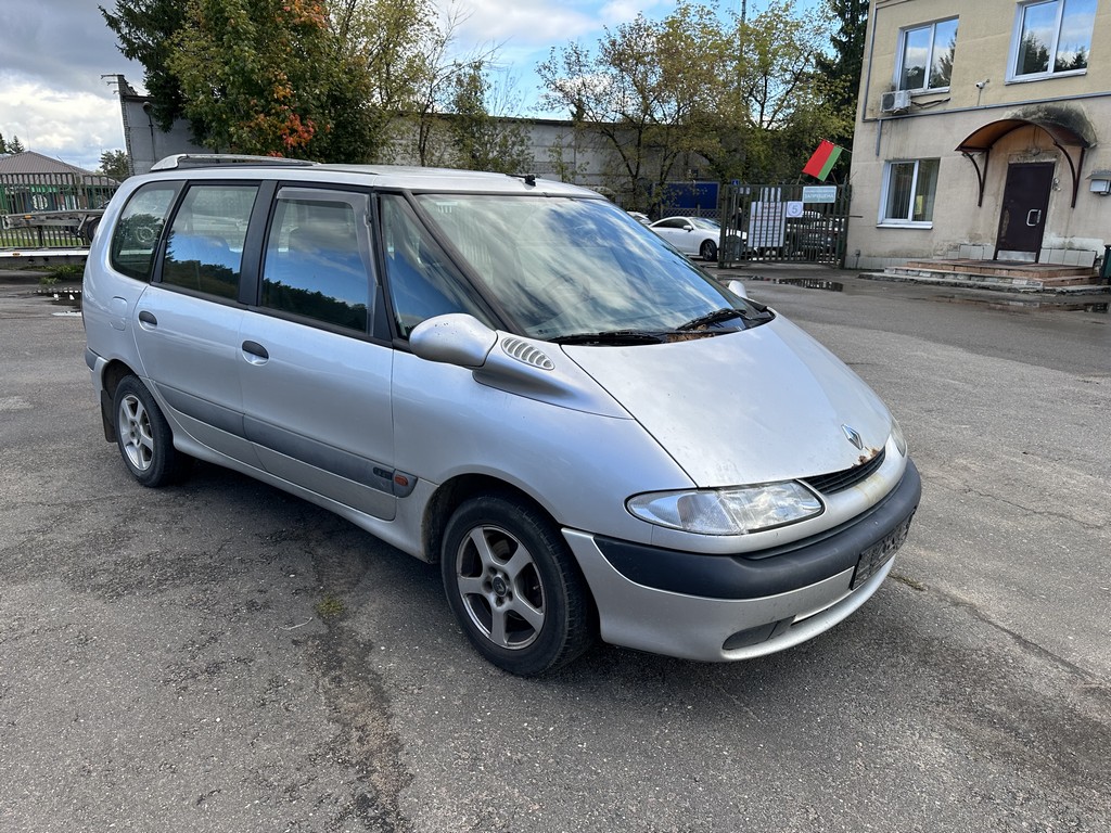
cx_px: 556
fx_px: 770
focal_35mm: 24
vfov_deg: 56.8
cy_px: 416
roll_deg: +0.3
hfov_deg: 71.6
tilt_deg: -15.0
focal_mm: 6.86
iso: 80
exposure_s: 1/1119
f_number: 1.78
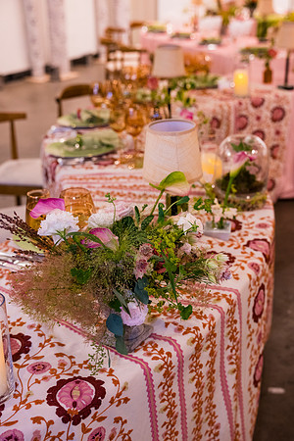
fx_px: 588
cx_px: 147
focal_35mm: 48
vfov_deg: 41.1
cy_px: 220
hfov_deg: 28.1
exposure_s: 1/100
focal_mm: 48
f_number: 3.5
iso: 1000
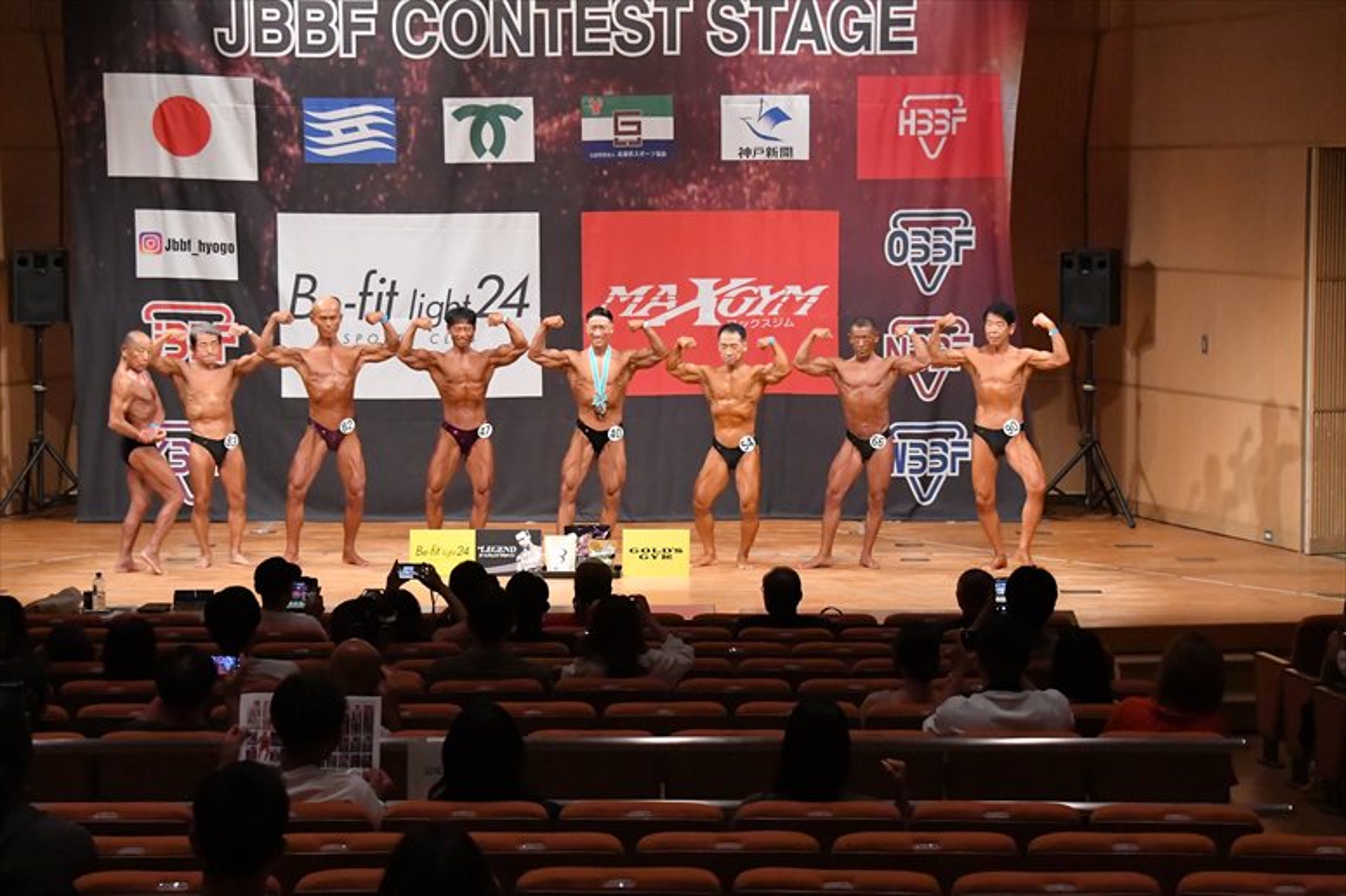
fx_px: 3476
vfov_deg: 14.7
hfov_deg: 21.9
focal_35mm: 93
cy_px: 448
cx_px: 673
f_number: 5.6
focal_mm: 62
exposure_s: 1/400
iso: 10000
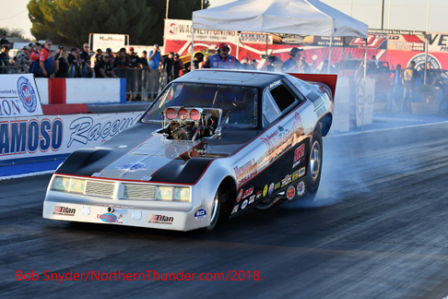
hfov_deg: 18.9
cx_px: 224
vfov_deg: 12.7
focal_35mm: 108
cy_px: 147
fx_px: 1344
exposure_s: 1/1000
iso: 400
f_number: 5.6
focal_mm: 70
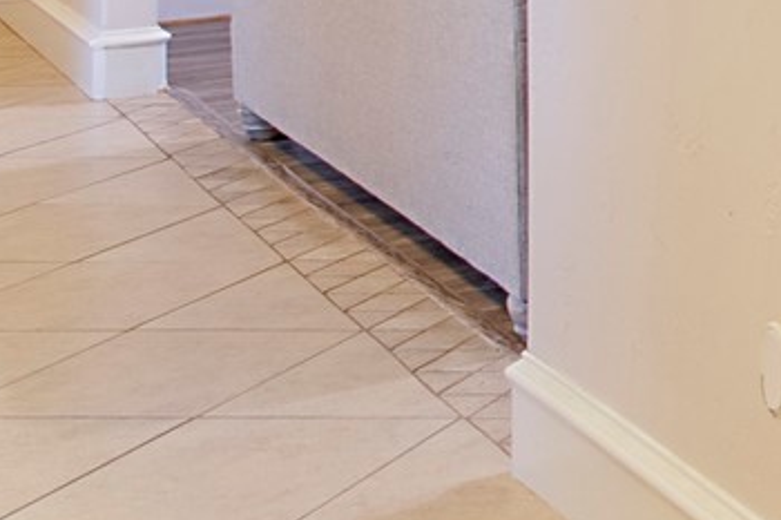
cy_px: -358
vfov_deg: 13.5
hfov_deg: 16.1
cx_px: 1638
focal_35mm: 93
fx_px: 2017
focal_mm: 10
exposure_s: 1
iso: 100
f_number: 11
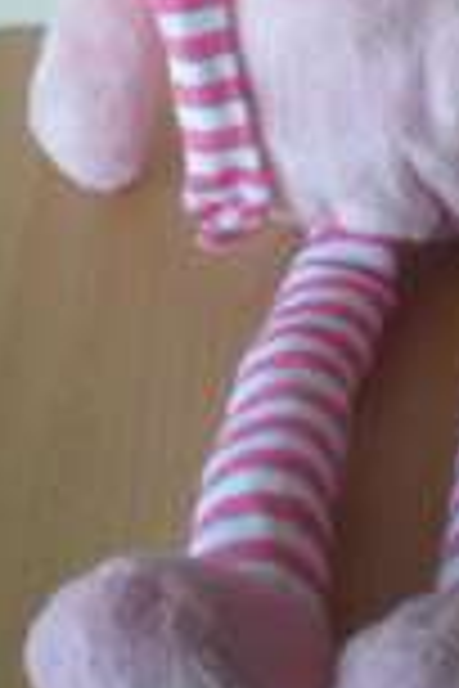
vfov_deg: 19.7
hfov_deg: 13.4
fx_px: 1931
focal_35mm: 101
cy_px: 31
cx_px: 428
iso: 98
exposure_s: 1/59.8
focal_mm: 6.3
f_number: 3.1
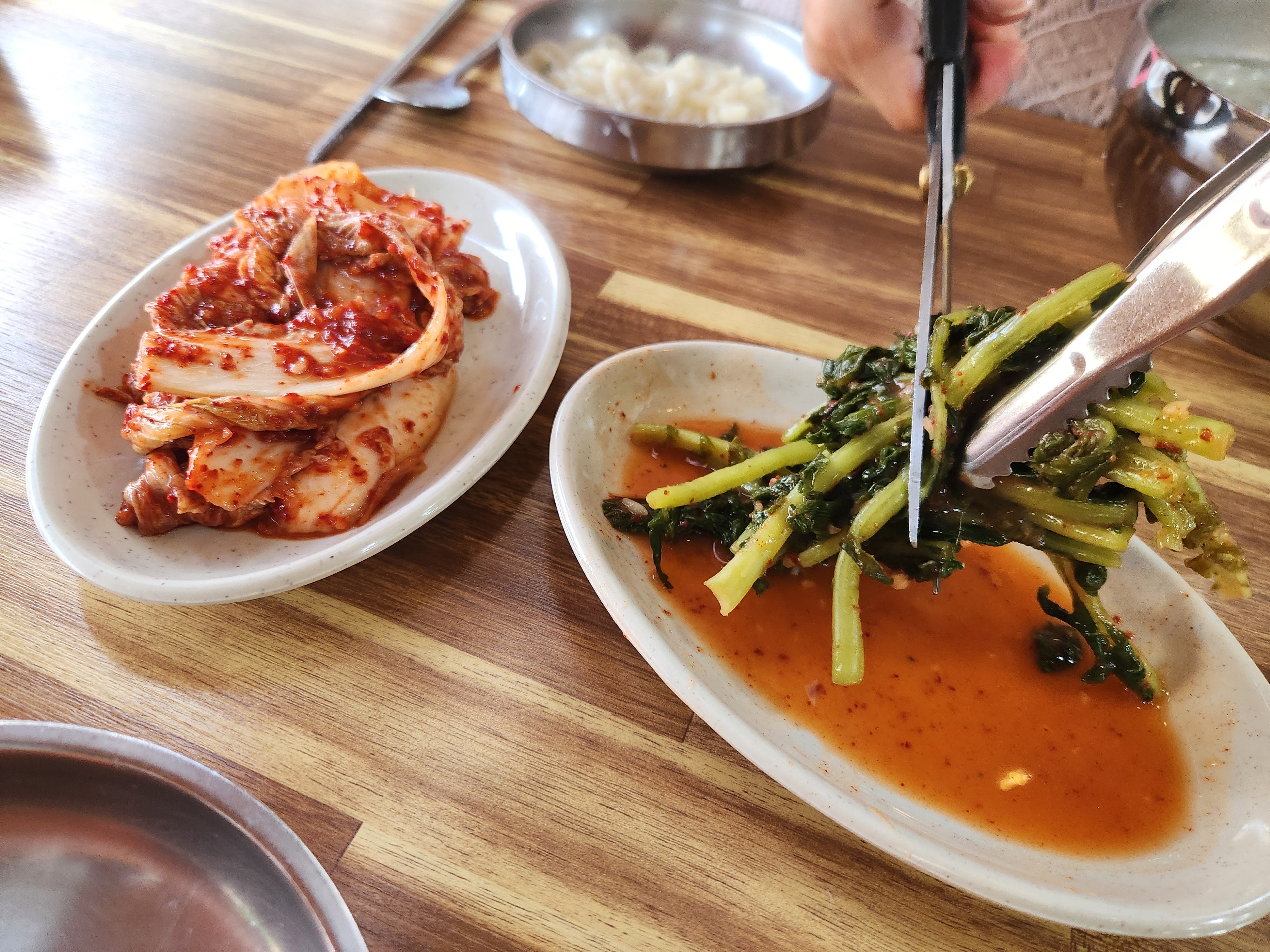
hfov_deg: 73.9
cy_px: 476
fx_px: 844
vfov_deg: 58.9
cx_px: 635
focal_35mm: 23
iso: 320
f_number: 1.8
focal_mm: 5.4
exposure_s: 1/120
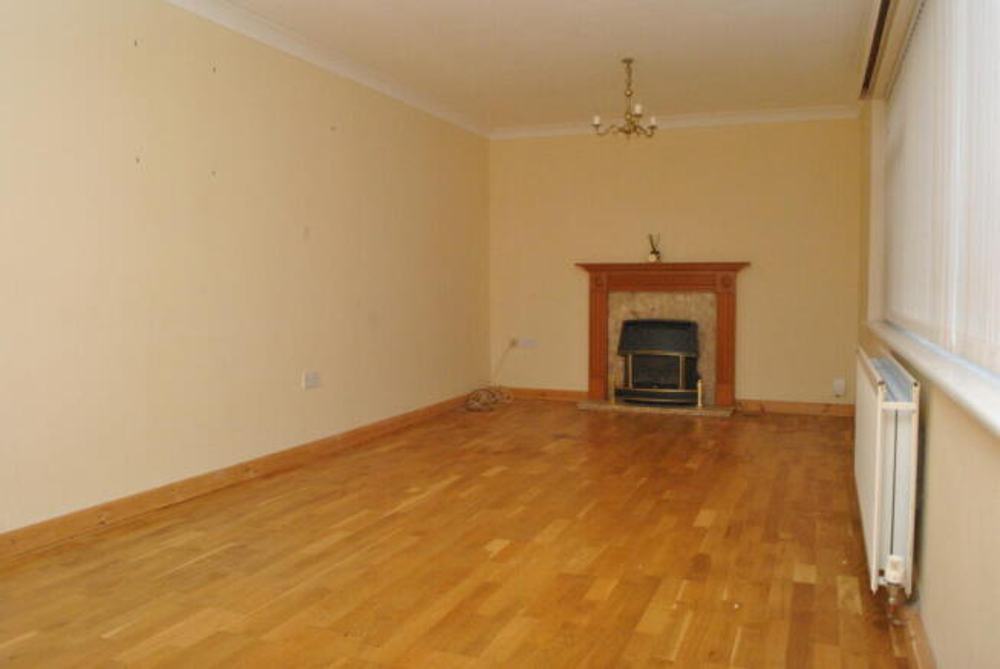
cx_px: 500
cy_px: 334
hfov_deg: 67.3
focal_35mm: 27
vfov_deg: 48.0
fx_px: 751
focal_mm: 18
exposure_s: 1/200
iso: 1600
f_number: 13
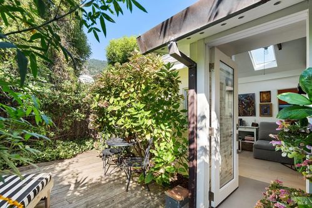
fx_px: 143
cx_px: 156
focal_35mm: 16
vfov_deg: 72.0
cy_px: 104
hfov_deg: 95.0
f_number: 8
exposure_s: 1/500
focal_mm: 16.5
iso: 800
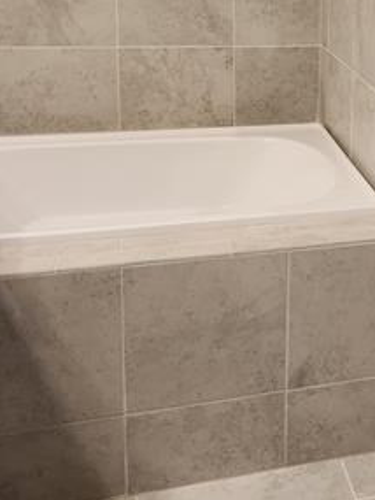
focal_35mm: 62
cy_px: 56
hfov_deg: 21.6
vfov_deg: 29.9
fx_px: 895
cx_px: 475
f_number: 1.8
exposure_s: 1/120
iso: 160
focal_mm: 5.4
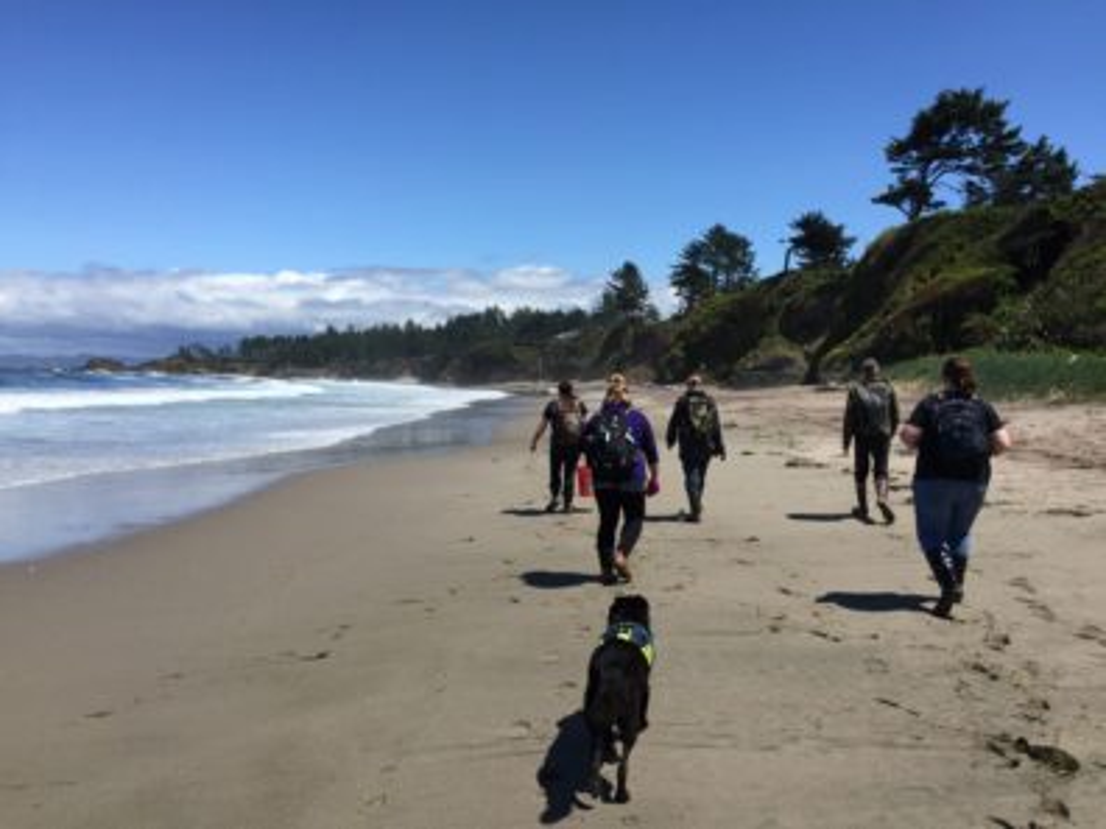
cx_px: 553
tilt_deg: -1.3
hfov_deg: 61.7
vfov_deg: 48.2
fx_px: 927
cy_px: 414
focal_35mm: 29
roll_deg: -2.9
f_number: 2.2
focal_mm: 4.15
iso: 32
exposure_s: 1/3049
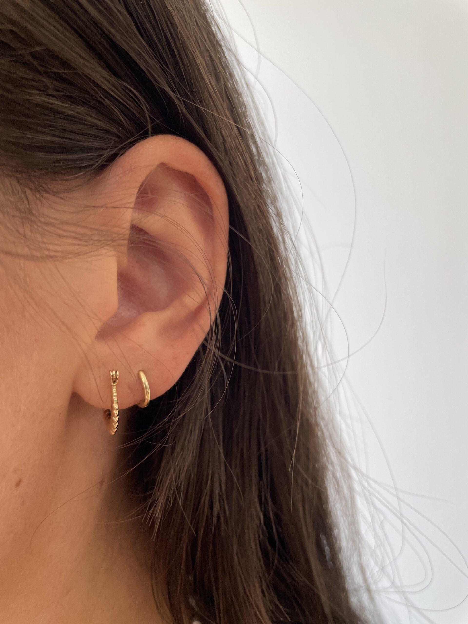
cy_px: 312
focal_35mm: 26
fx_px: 469
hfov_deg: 53.1
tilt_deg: -1.9
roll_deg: -0.5
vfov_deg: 67.3
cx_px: 234
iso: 64
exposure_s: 1/120
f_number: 1.6
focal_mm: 4.2
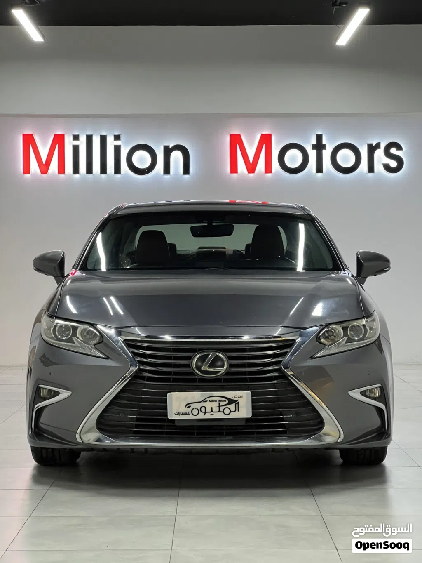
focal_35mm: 77
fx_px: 1251
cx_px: 211
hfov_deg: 19.1
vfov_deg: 25.3
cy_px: 282
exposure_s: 1/50
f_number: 2.8
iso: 400
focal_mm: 9
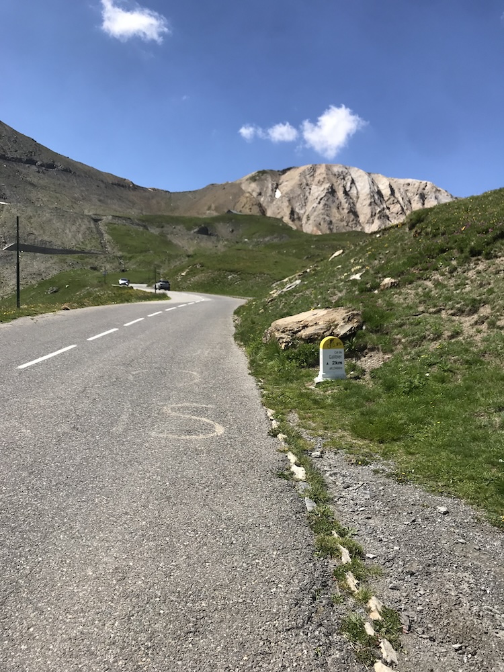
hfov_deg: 49.7
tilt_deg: -4.1
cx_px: 252
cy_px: 336
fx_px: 544
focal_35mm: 28
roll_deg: -0.9
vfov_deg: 63.4
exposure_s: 1/2398
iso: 20
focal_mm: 3.99
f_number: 1.8
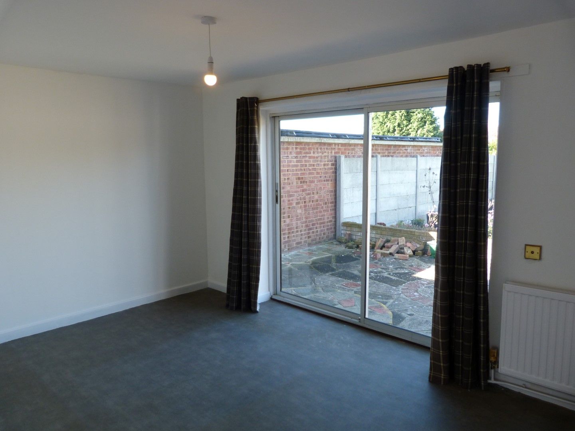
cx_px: 288
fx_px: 415
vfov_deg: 54.9
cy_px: 216
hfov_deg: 69.4
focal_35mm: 25
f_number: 2.8
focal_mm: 4.5
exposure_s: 1/60
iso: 100
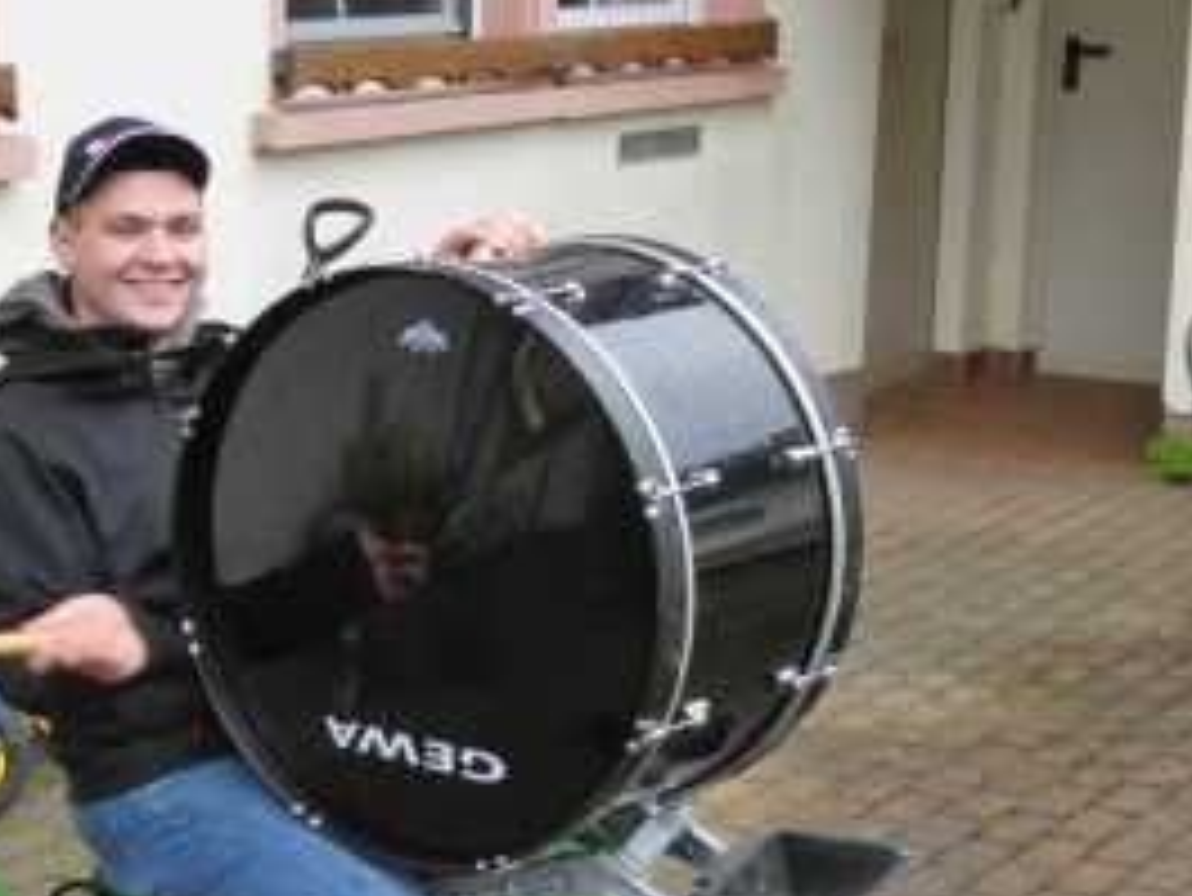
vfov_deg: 15.6
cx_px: 297
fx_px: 3273
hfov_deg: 20.5
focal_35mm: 95
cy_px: 522
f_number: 4.2
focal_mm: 11.3
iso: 400
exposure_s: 1/125
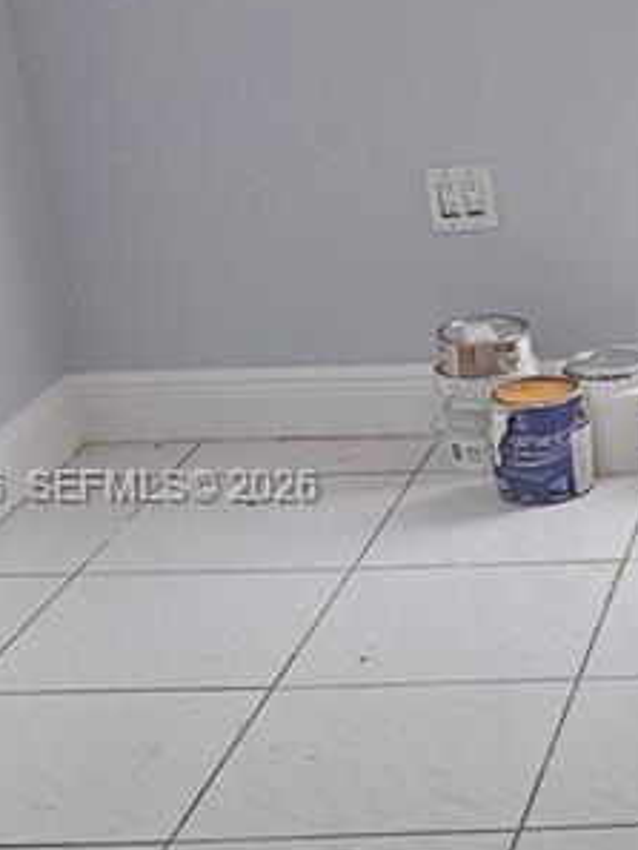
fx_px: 2284
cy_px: 489
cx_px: 1076
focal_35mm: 93
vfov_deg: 21.1
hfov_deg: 14.4
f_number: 1.8
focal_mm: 5.4
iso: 25
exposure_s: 1/156
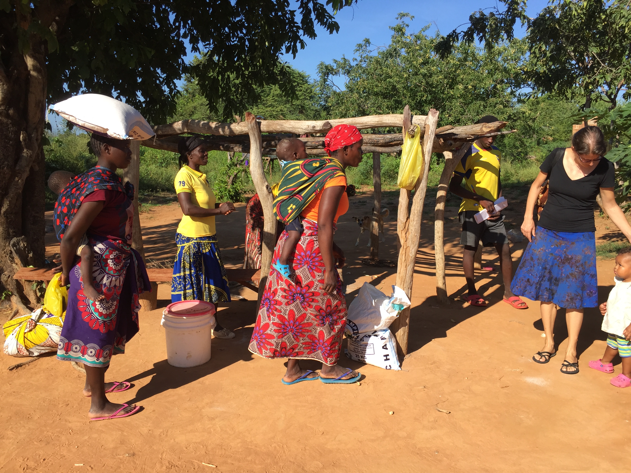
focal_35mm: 29
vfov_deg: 48.2
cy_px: 236
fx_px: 529
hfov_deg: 61.7
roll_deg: -1.9
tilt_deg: -10.0
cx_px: 316
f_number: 2.2
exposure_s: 1/1276
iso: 32
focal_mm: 4.15
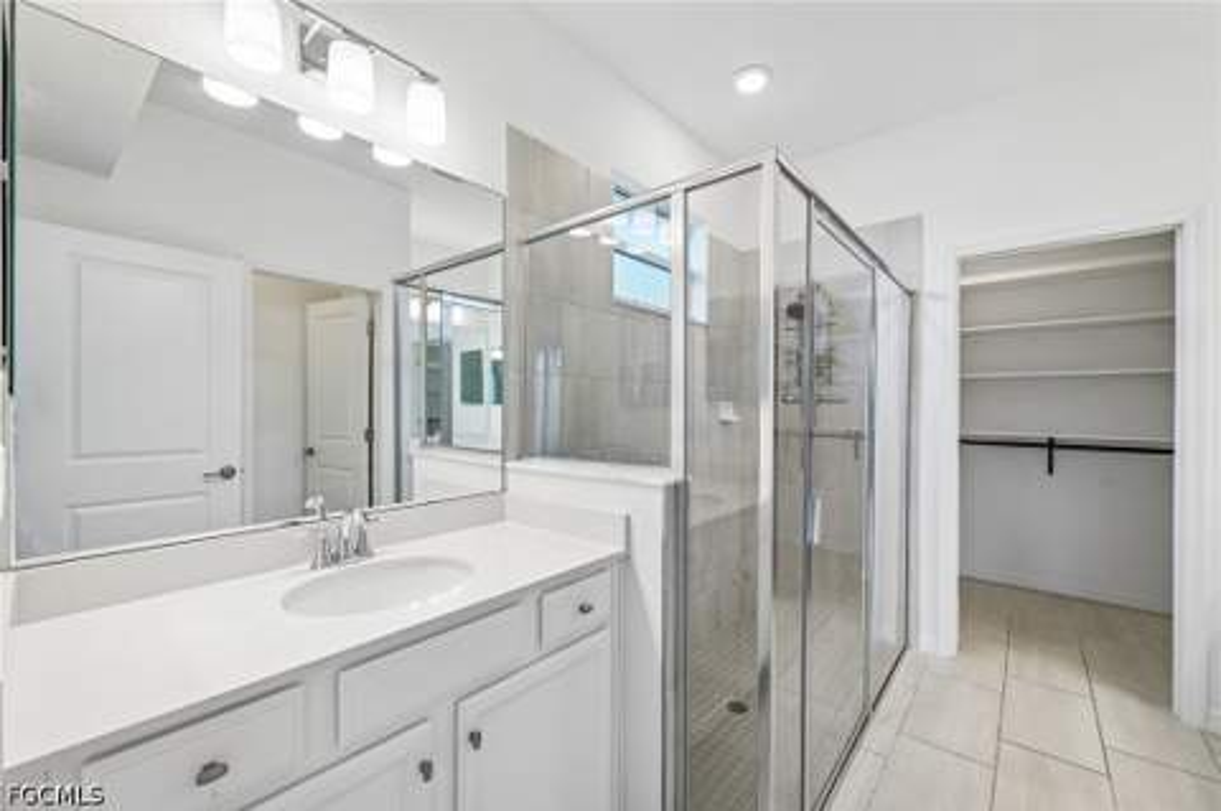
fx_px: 474
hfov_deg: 104.3
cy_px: 406
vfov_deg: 81.1
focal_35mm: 14
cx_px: 610
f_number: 8
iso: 400
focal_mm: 14
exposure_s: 1/30
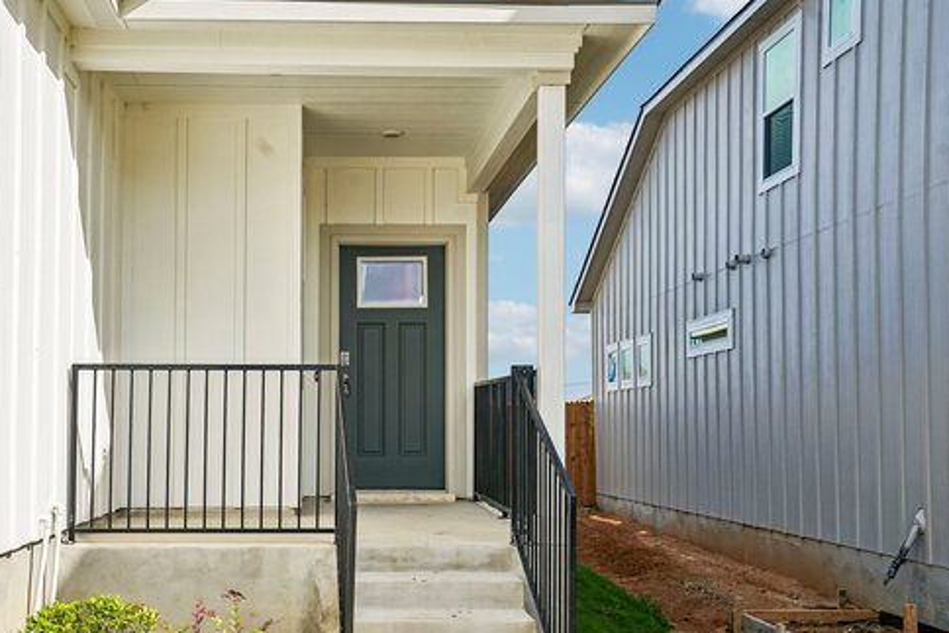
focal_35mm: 45
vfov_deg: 29.8
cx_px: 333
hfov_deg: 43.1
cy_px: 371
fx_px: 1187
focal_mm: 34
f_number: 8
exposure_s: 1/500
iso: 200
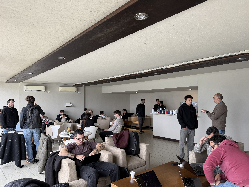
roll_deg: +0.1
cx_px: 123
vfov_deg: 54.9
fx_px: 180
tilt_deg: +1.7
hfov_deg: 69.4
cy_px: 96
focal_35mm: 25
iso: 100
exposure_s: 1/121
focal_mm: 6.76
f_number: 1.78
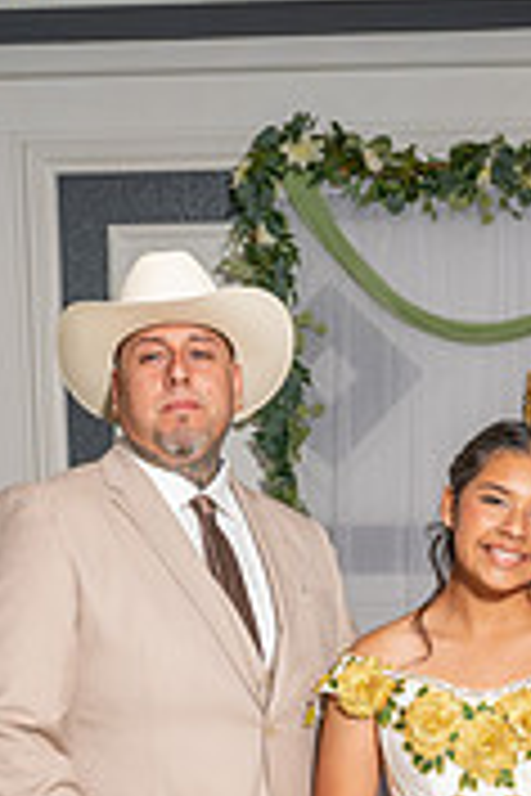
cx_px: 463
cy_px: 906
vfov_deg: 17.6
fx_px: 2478
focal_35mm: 112
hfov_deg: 12.2
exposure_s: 1/200
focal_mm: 27
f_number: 6.3
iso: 200
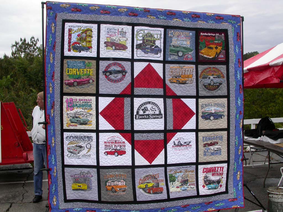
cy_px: 106
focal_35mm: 38
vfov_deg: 37.7
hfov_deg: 49.0
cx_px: 142
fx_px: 311
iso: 100
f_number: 6
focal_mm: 7.85
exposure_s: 1/247
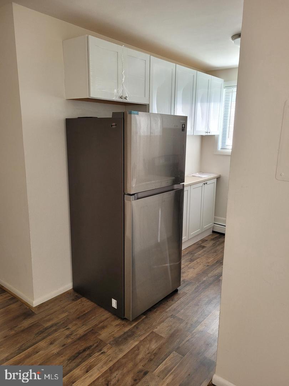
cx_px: 144
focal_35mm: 26
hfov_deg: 53.1
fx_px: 289
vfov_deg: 67.3
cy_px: 193
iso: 200
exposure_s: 1/119
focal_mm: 5.4
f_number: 1.8
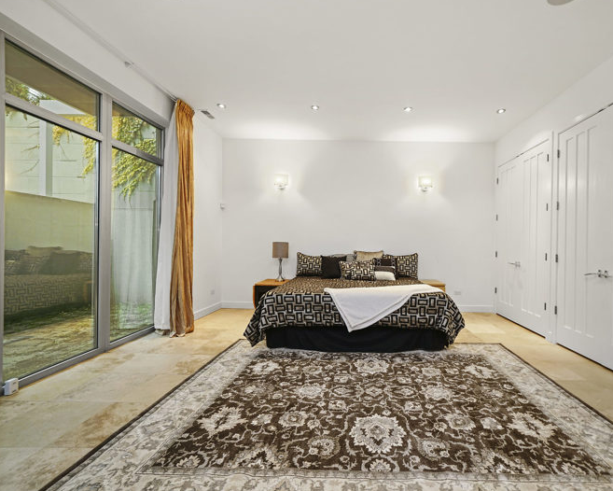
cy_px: 244
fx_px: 290
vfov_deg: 80.4
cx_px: 356
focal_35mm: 16
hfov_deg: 92.3
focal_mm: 14
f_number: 4
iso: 400
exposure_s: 1/13
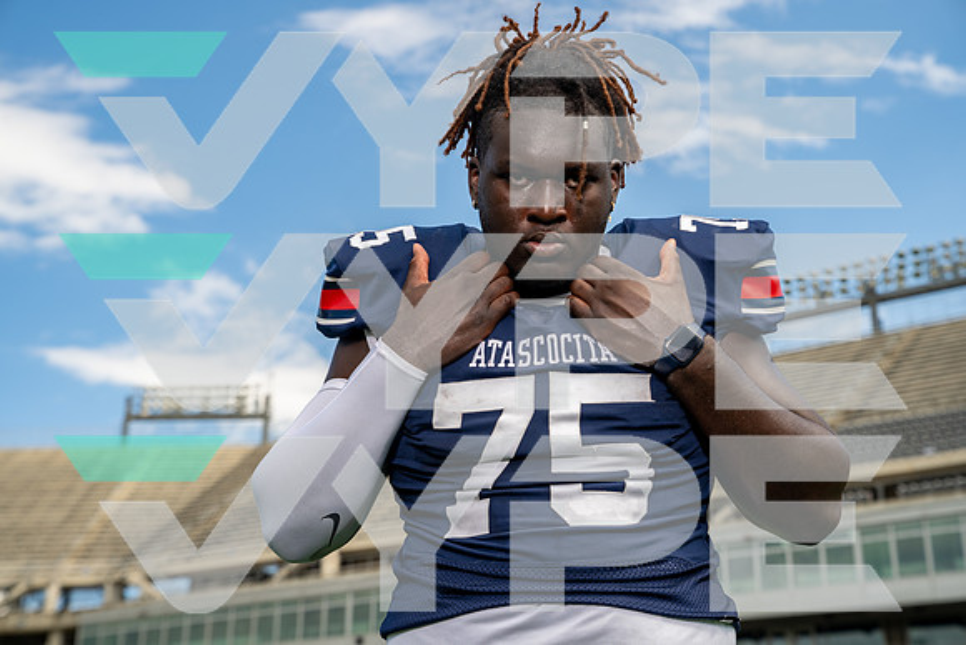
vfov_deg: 23.0
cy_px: 322
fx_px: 1583
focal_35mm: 59
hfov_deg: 33.9
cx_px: 483
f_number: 5
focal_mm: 59
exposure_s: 1/320
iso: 100
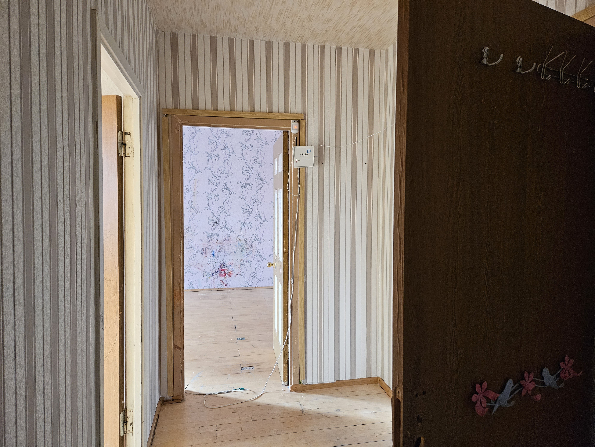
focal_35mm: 23
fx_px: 395
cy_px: 224
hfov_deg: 73.9
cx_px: 298
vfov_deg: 58.9
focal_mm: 5.4
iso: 640
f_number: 1.8
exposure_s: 1/100
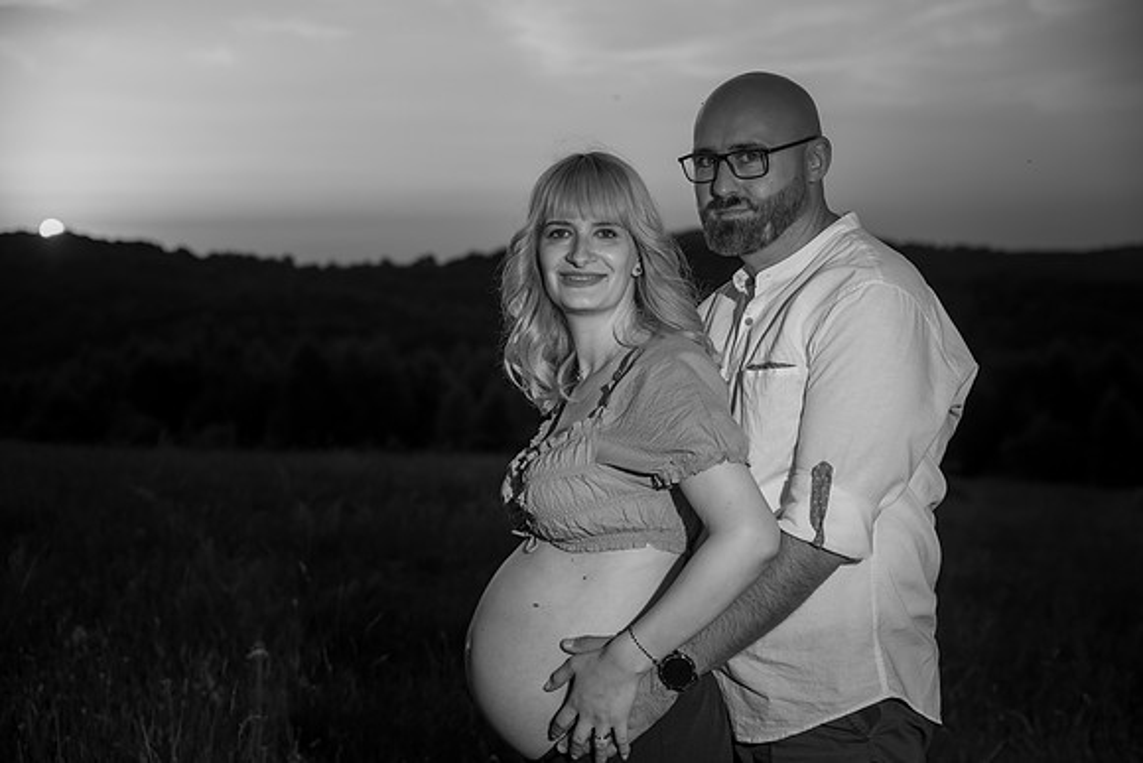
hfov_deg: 36.2
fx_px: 1747
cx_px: 572
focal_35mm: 55
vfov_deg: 24.6
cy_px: 382
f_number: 3.2
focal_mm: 55
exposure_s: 1/1000
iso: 100
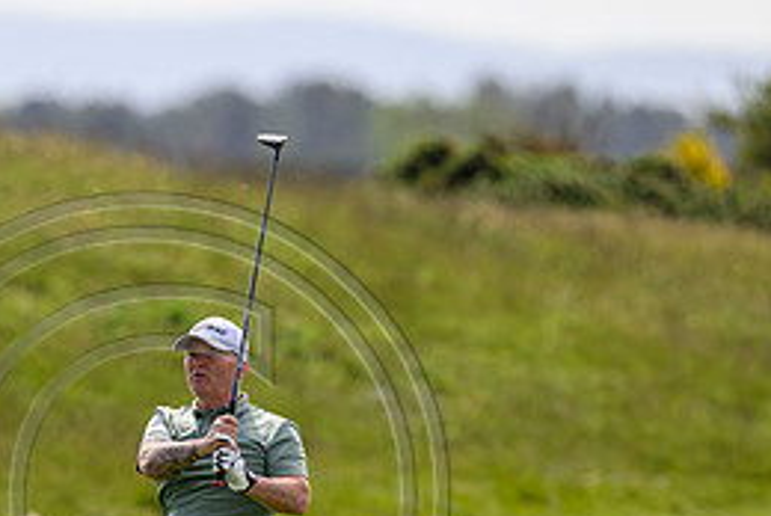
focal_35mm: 891
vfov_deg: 1.5
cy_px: 494
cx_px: 142
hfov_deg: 2.3
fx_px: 19103
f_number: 4
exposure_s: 1/3200
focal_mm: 400
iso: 500
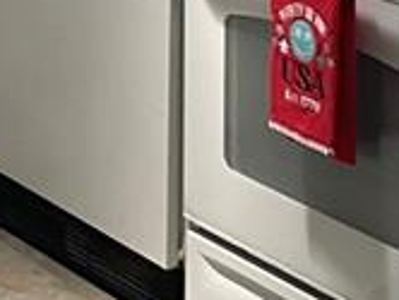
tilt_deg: -0.7
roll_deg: -0.3
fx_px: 1847
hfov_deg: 11.9
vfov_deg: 8.2
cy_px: -516
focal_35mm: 160
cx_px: -144
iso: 125
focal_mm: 4.2
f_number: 1.6
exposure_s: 1/60
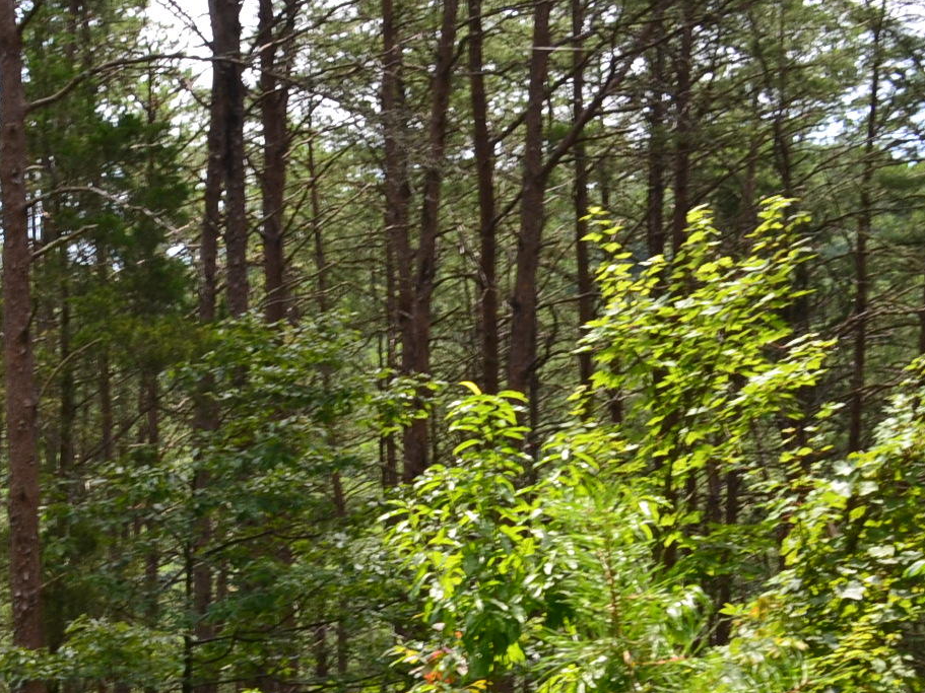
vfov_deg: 13.3
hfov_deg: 17.3
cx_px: -148
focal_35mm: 109
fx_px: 2912
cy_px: 745
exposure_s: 1/125
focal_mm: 28
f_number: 9
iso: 400
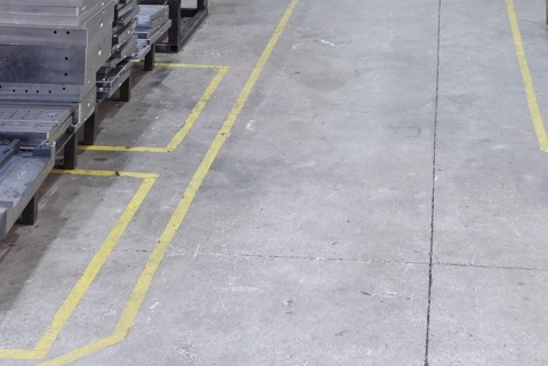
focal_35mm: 75
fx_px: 1142
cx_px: 403
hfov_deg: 26.7
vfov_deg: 15.5
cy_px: -299
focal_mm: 20
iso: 800
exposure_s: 1/30
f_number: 4
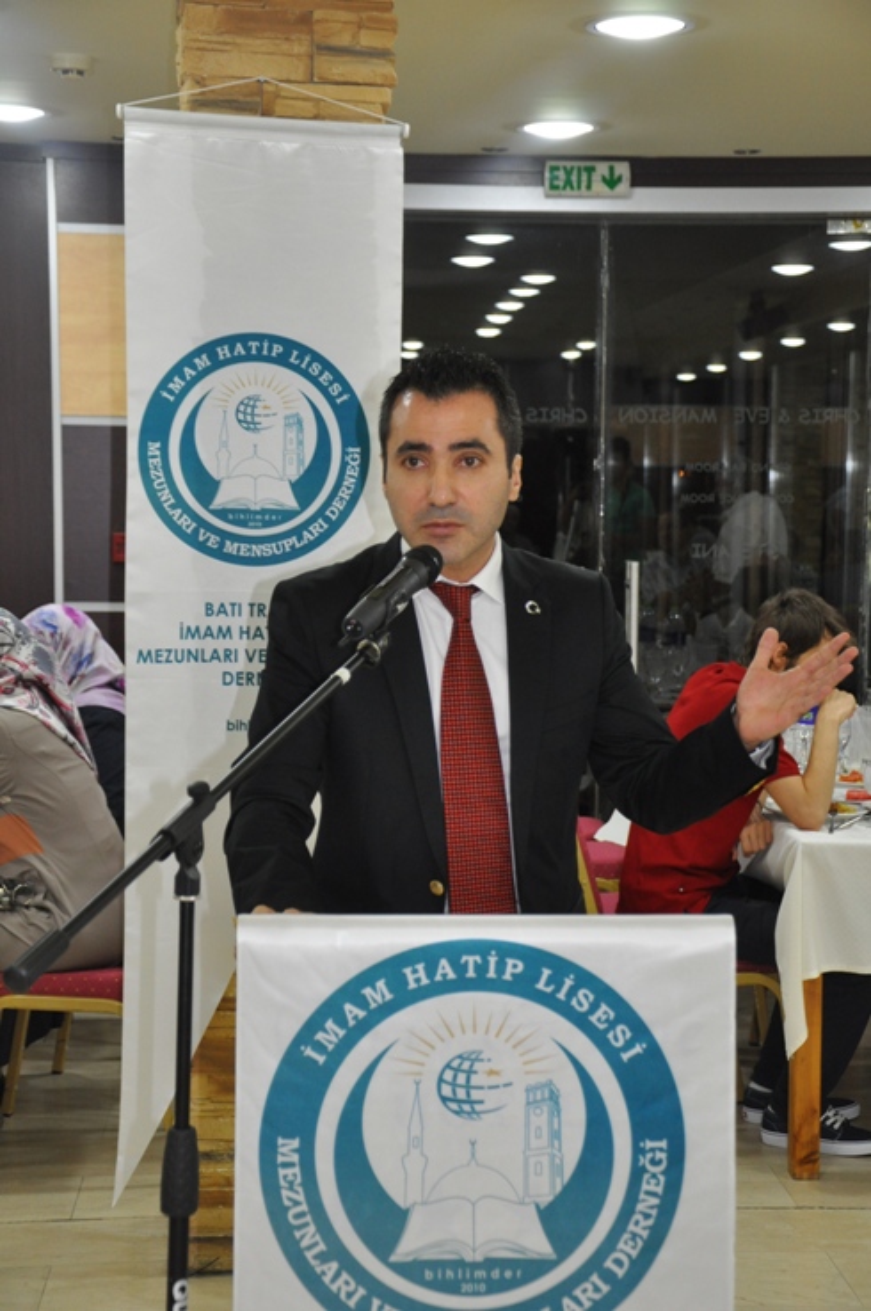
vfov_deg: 29.9
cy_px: 656
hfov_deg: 20.1
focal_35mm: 68
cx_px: 436
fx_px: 2456
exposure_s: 1/60
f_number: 4.8
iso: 800
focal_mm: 45
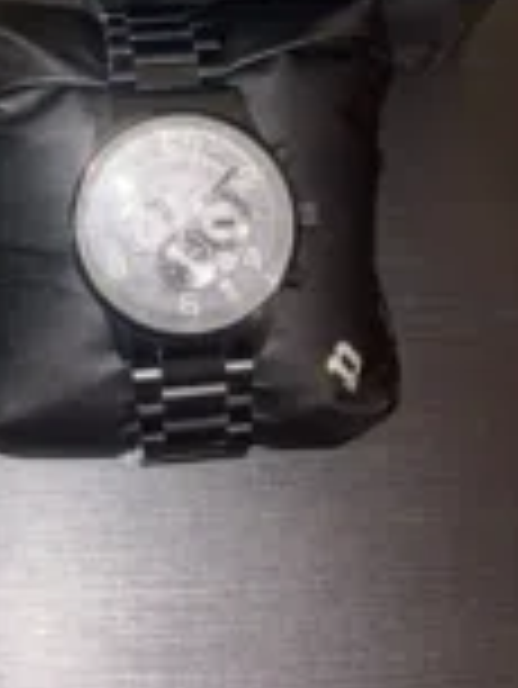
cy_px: 76
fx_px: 1355
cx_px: 18
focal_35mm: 68
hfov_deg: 21.0
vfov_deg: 27.6
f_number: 1.6
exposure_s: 1/14
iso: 80
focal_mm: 5.96
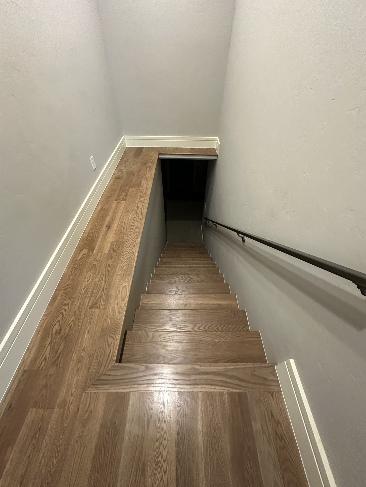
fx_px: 197
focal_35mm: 14
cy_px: 244
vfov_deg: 102.1
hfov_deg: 85.7
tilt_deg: -45.8
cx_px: 183
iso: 500
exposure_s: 1/60
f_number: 2.2
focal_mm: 2.22
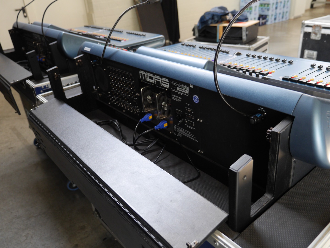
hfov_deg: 60.0
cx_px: 165
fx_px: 286
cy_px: 124
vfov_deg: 46.8
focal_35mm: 30
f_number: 2.8
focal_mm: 15
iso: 640
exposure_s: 1/60
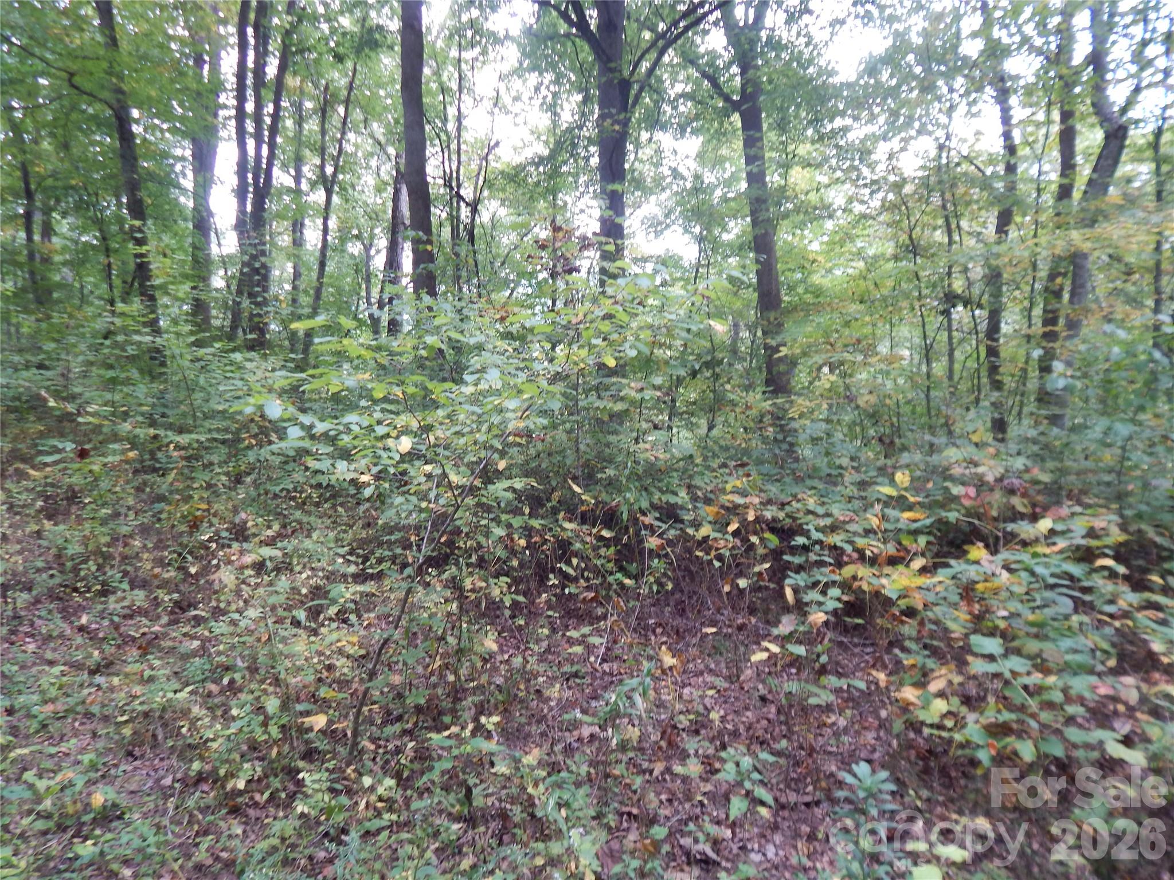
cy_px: 440
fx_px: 780
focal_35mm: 23
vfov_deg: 58.9
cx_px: 587
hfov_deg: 73.9
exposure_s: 1/40
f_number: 3
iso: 125
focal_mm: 4
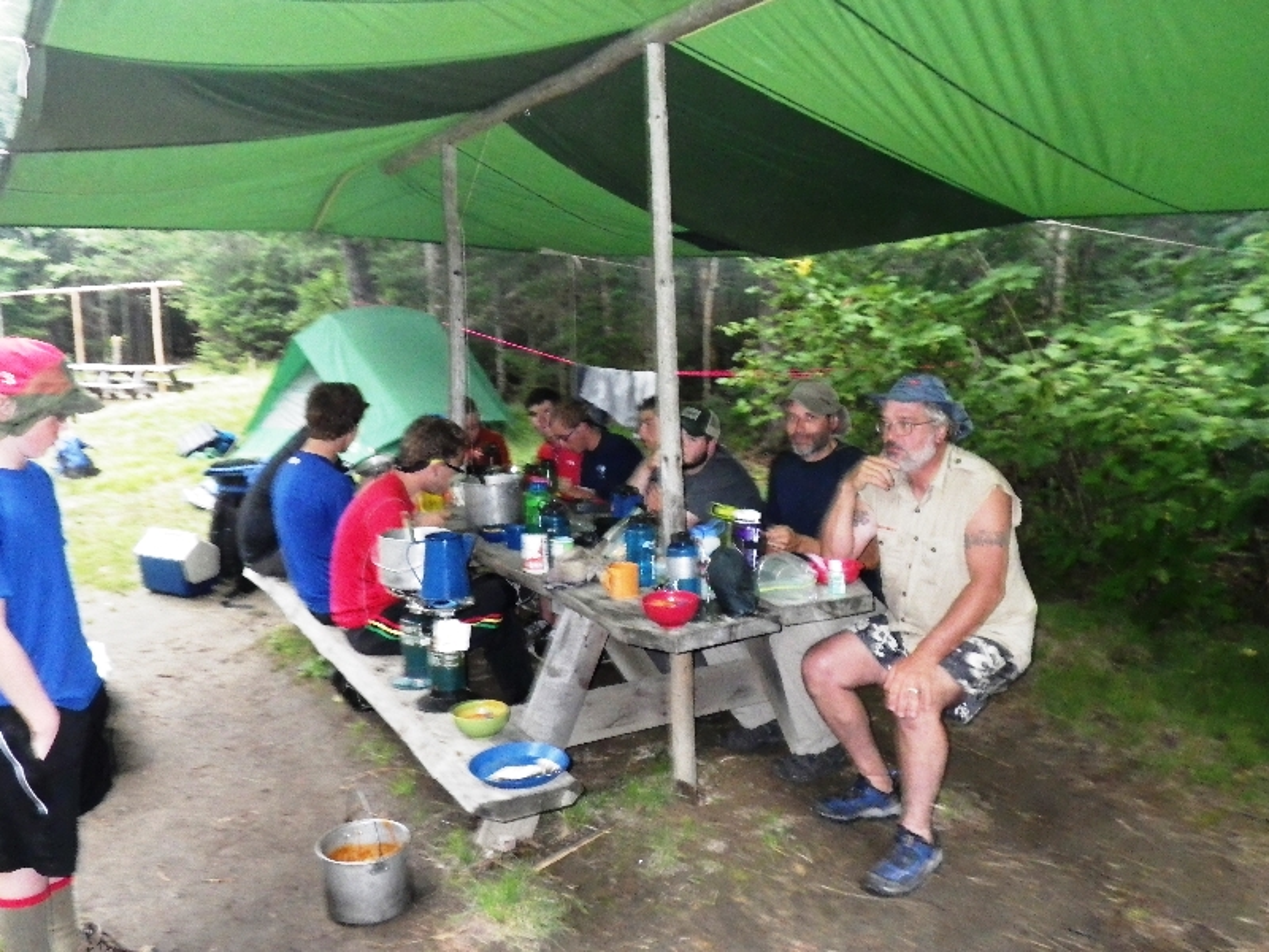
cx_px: 634
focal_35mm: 28
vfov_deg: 49.7
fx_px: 1026
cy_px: 476
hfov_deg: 63.4
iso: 800
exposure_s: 1/50
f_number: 3.5
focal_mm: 5
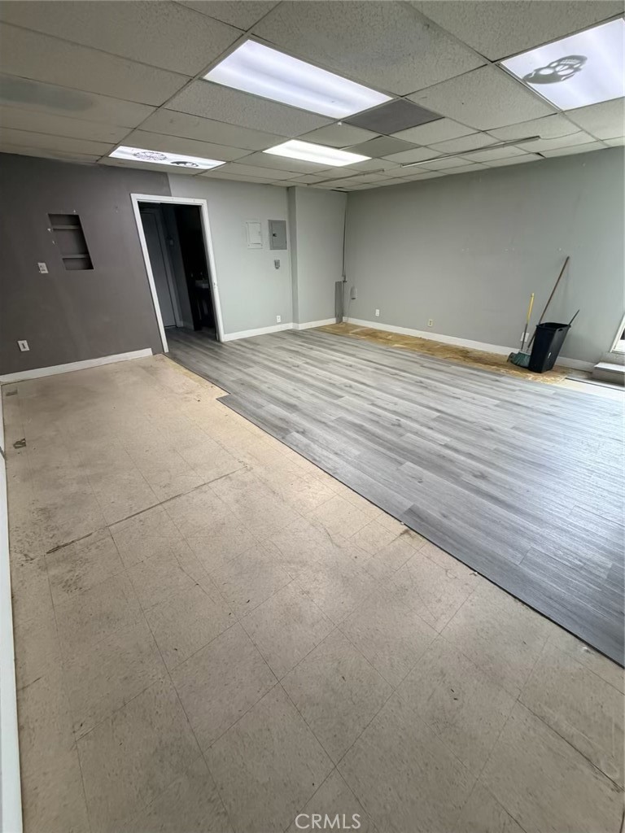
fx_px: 337
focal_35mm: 14
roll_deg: +0.4
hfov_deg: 85.7
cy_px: 416
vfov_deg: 102.1
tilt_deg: -26.3
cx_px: 312
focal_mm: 2.22
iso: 320
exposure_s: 1/120
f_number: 2.2
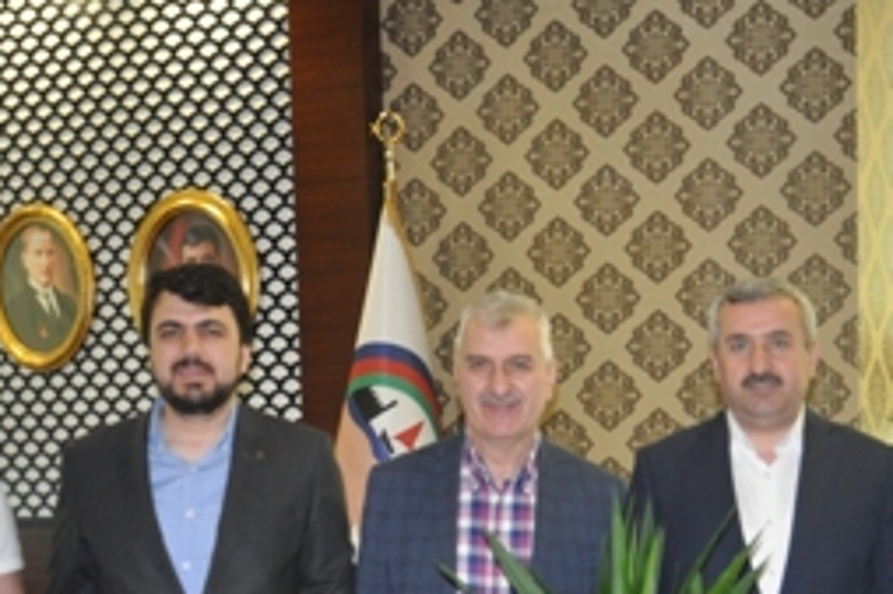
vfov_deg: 16.5
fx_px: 1965
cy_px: 701
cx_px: 672
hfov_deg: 25.3
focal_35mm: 79
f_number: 3.8
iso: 800
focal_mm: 21
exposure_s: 1/60
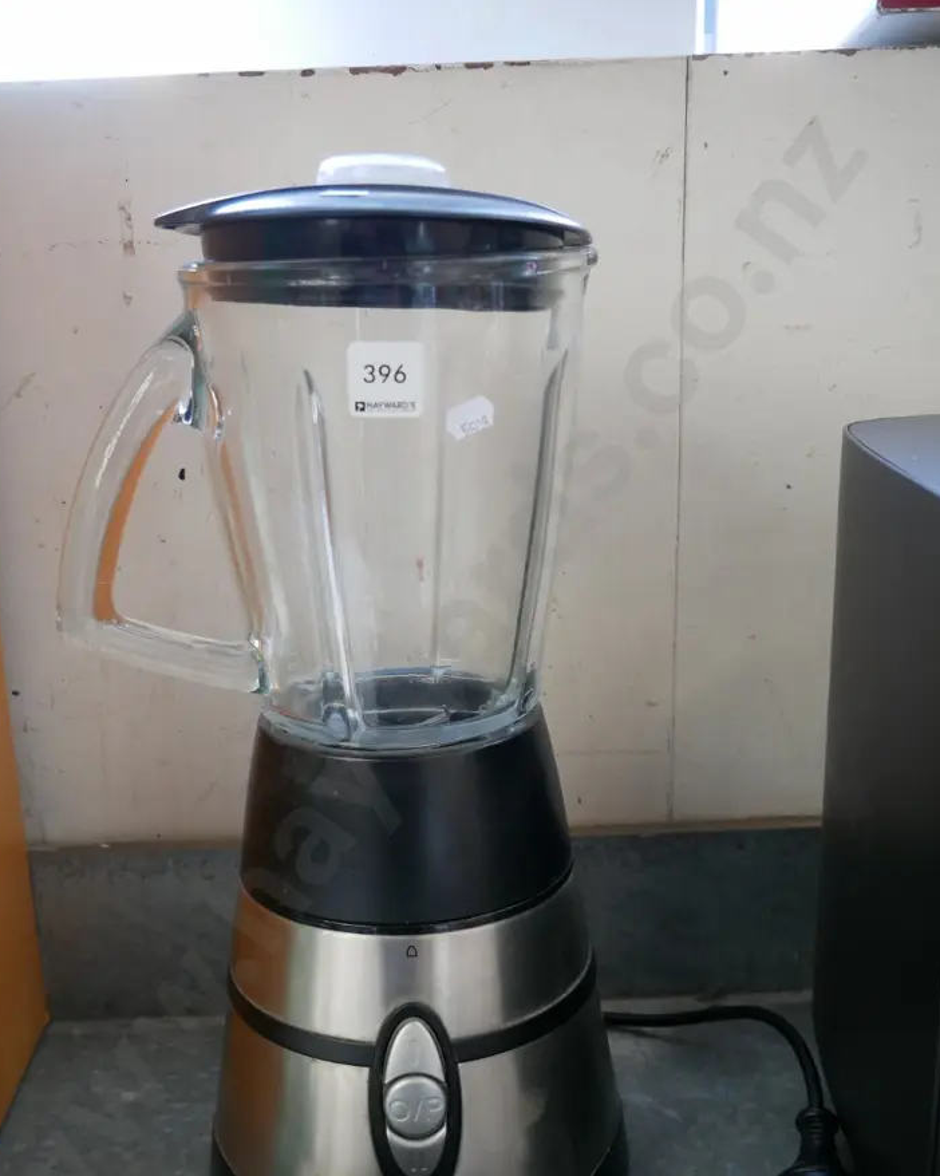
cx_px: 430
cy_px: 683
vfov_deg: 44.6
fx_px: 1426
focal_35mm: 41
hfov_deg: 36.5
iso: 1250
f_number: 3.9
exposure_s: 1/60
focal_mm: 18
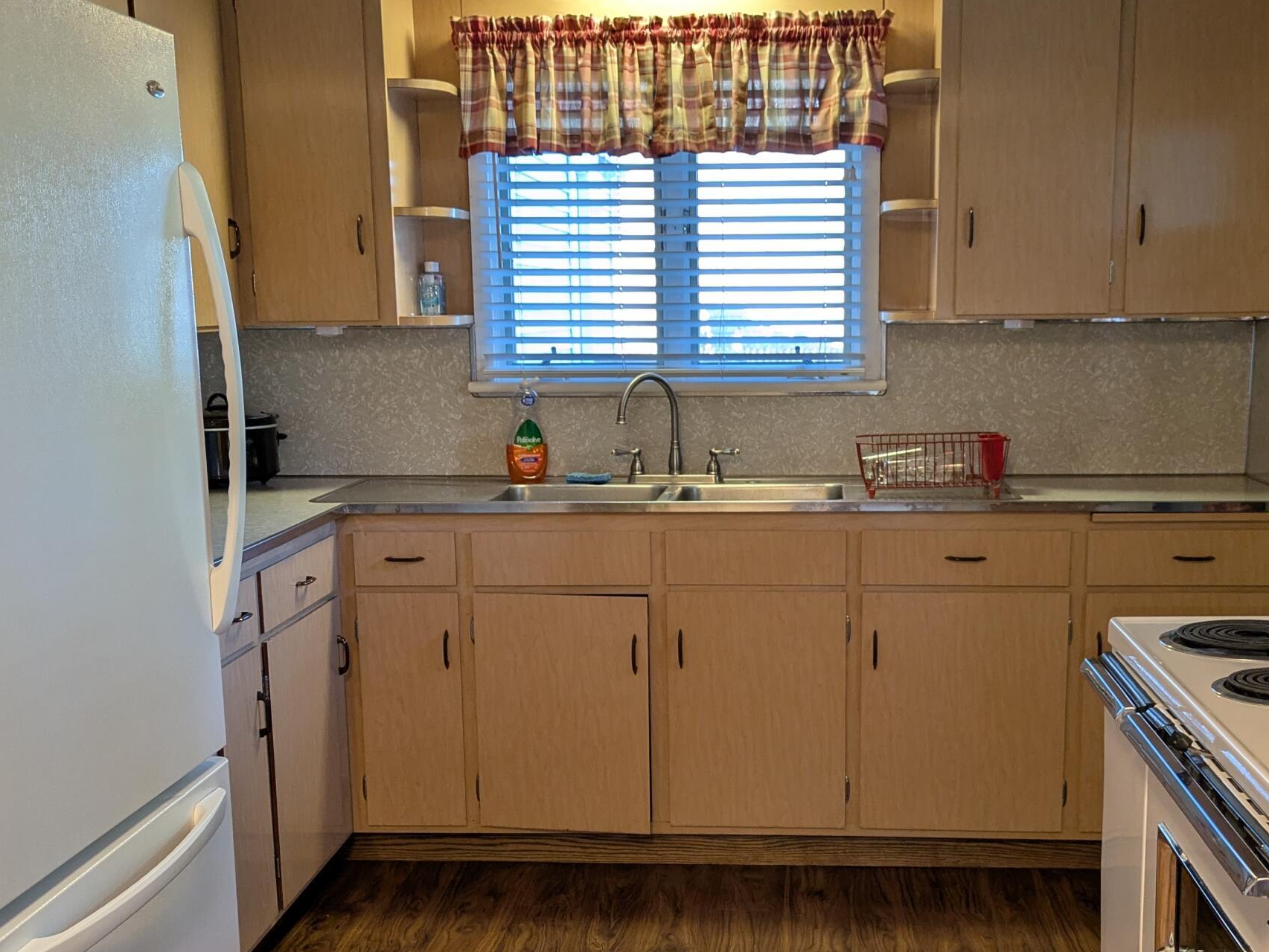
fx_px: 1614
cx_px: 713
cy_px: 615
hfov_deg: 42.9
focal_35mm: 44
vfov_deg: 32.7
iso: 128
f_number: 1.89
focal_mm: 5.43
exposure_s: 1/40
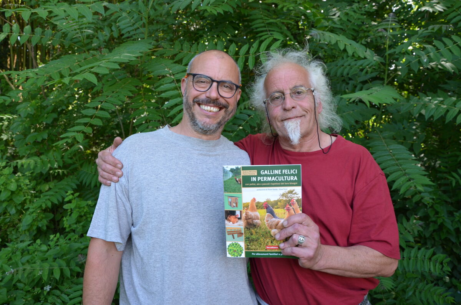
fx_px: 403
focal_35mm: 32
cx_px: 230
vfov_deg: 41.5
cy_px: 152
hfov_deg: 59.6
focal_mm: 21
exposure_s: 1/125
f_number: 5.6
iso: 400
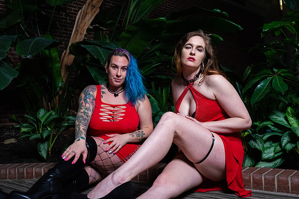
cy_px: 97
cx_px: 148
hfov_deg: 53.1
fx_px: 299
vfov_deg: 36.9
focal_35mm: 36
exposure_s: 1/400
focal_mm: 35
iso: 2000
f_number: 7.1
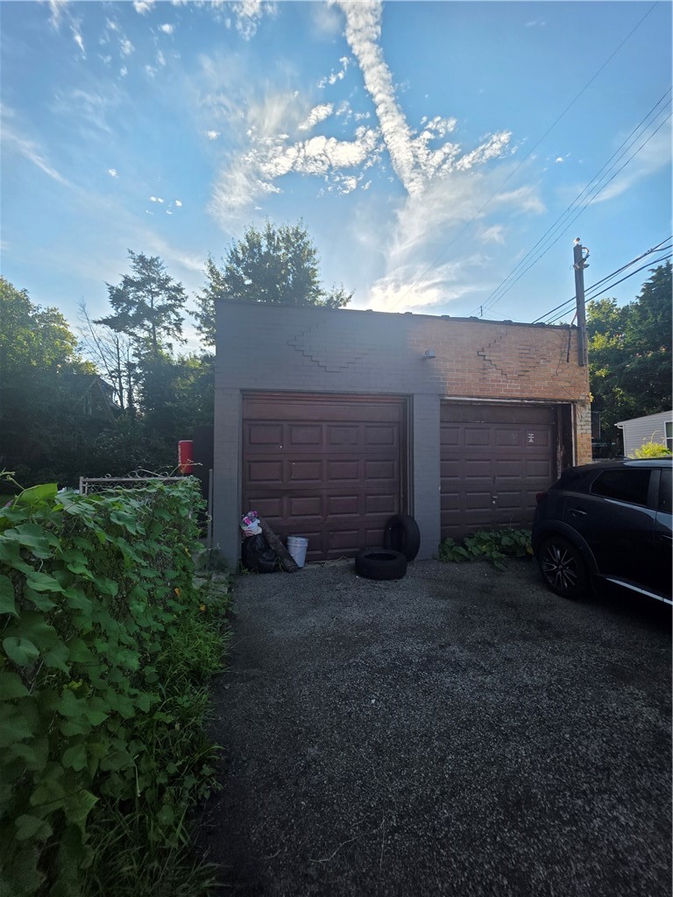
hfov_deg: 89.9
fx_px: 337
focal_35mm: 13
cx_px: 336
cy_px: 448
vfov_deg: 106.2
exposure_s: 1/1047
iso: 40
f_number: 1.9
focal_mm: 2.2
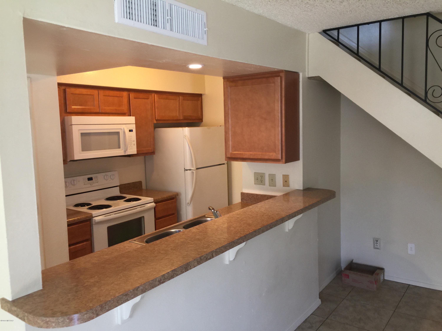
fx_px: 370
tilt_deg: -6.1
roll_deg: -1.1
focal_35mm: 29
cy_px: 166
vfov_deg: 48.2
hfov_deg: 61.7
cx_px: 221
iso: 32
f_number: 2.2
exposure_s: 1/15
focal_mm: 4.15
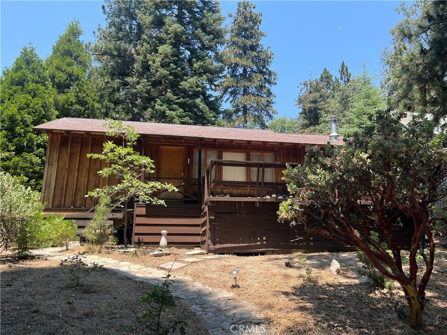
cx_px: 224
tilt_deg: +14.0
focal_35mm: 26
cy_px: 168
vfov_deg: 53.1
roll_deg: -0.6
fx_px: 336
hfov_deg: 67.3
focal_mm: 5.1
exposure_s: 1/983
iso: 50
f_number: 1.6
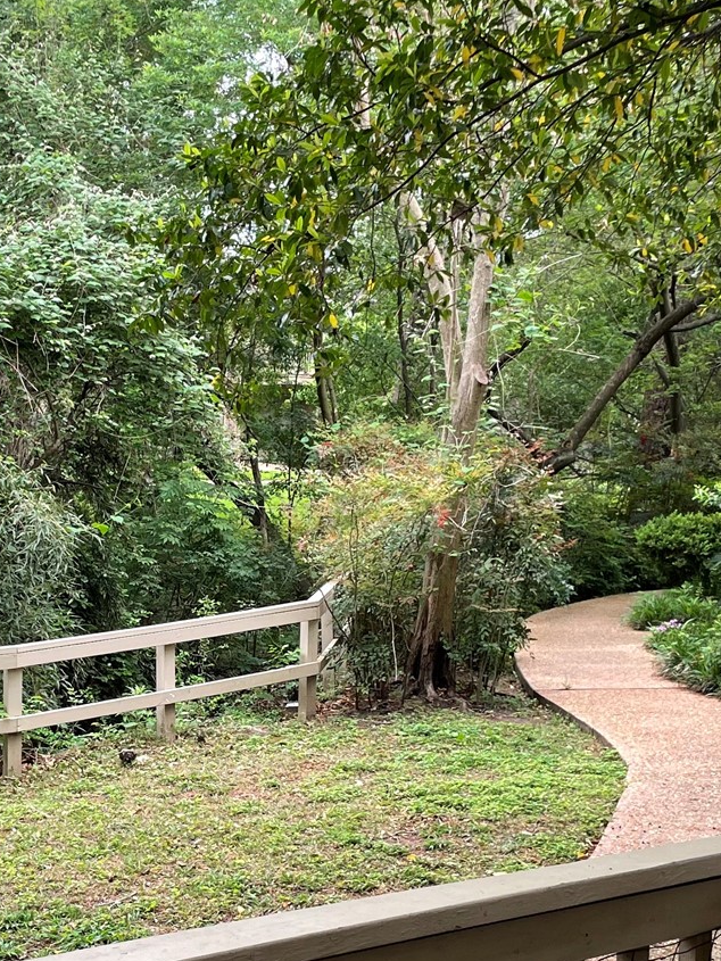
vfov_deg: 30.5
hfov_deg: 23.0
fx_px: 1749
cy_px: 630
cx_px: 165
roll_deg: -1.2
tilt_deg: -6.5
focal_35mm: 63
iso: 32
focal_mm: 4.2
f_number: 1.6
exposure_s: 1/210
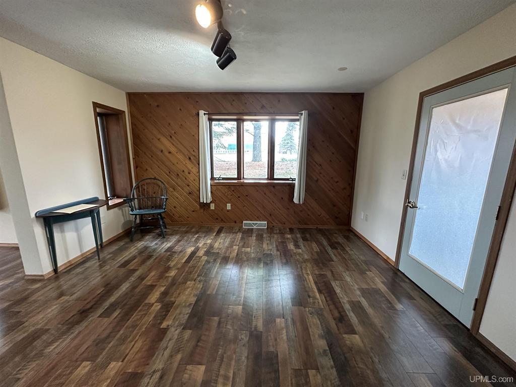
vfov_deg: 85.7
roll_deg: -1.4
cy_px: 194
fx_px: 209
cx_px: 258
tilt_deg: -10.7
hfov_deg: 102.1
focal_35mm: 14
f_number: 2.2
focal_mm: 2.22
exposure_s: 1/60
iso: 500
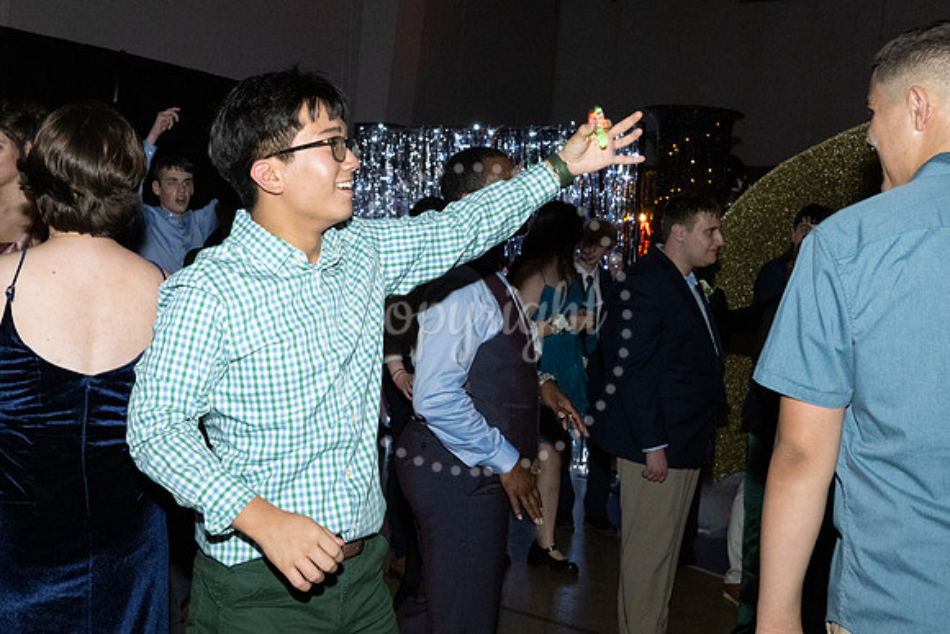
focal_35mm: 44
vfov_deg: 30.8
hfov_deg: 44.4
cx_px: 340
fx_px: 1150
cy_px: 282
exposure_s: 1/125
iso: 6400
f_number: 5.6
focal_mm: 29
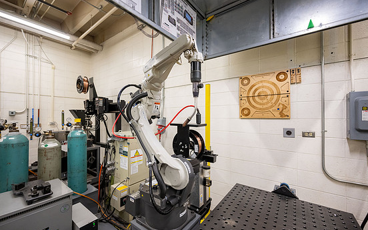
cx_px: 183
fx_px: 150
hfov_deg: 101.5
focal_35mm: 15
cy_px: 116
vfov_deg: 74.8
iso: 2000
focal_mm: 14
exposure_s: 1/200
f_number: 4
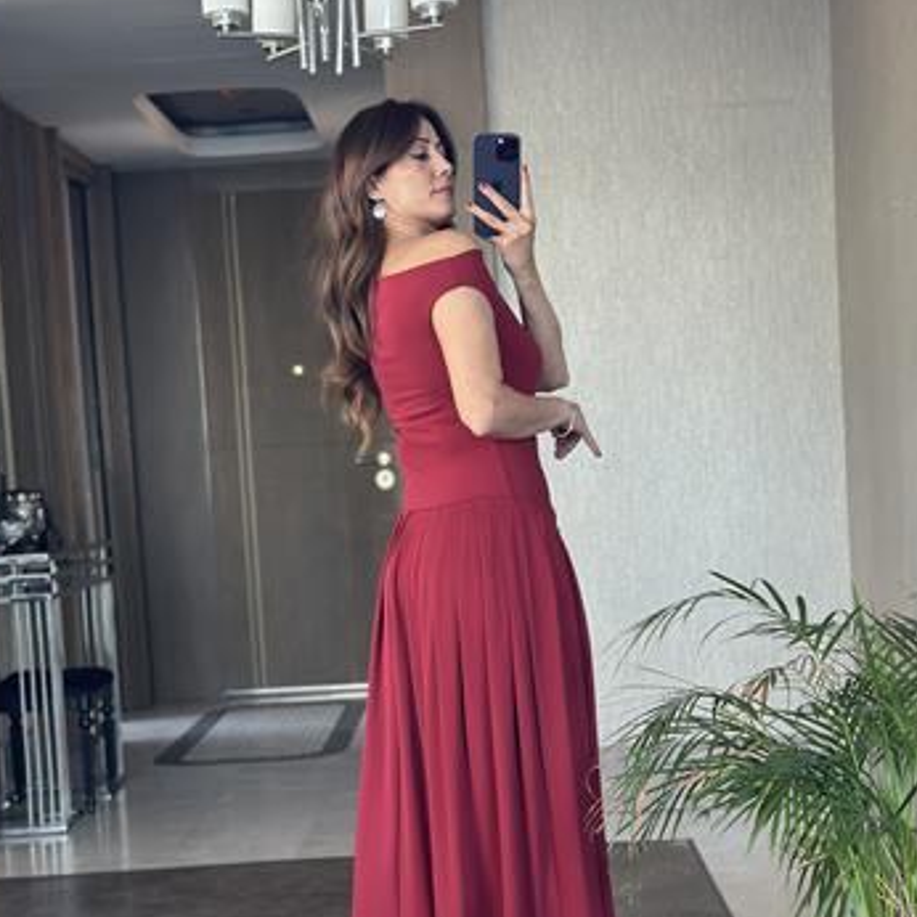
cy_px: 570
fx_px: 1858
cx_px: 466
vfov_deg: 27.6
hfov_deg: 27.7
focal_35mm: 62
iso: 160
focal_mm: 6.86
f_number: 1.78
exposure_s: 1/60
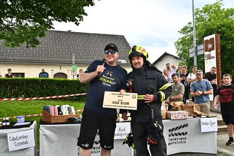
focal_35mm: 35
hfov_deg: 54.4
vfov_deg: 37.9
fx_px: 227
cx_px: 117
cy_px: 78
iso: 1600
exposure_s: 1/250
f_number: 11
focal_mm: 35
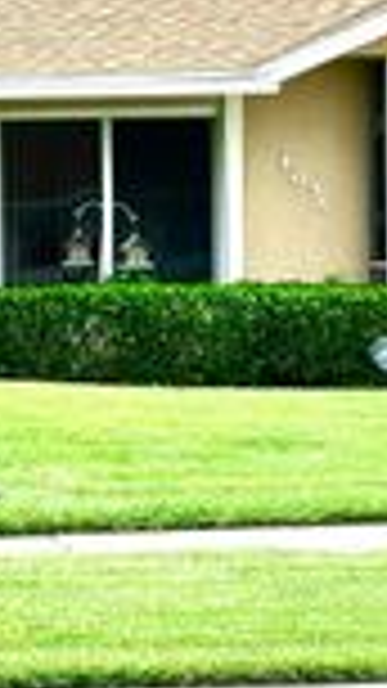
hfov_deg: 6.5
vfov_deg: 11.6
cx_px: -63
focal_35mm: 185
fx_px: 3377
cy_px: 443
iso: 40
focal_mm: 5.96
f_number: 1.6
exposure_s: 1/3937
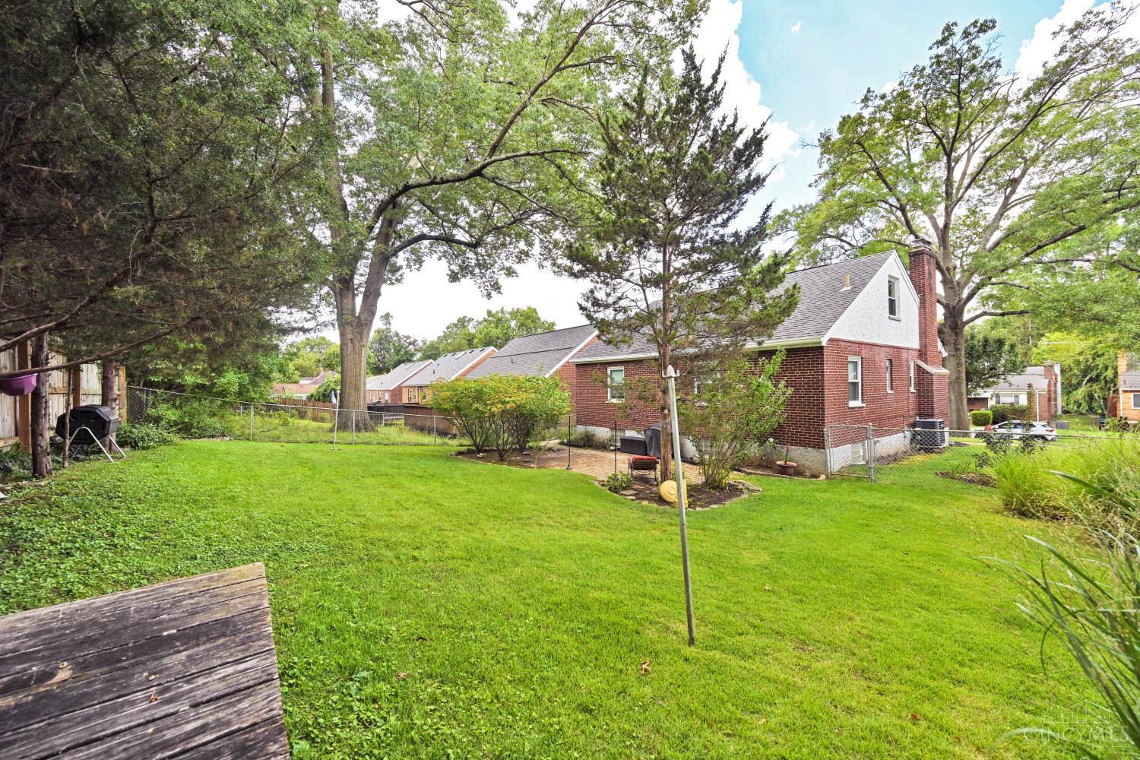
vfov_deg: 81.2
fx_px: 443
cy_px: 380
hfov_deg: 104.3
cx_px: 570
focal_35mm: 14
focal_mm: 14
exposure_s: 1/250
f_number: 5.6
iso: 160
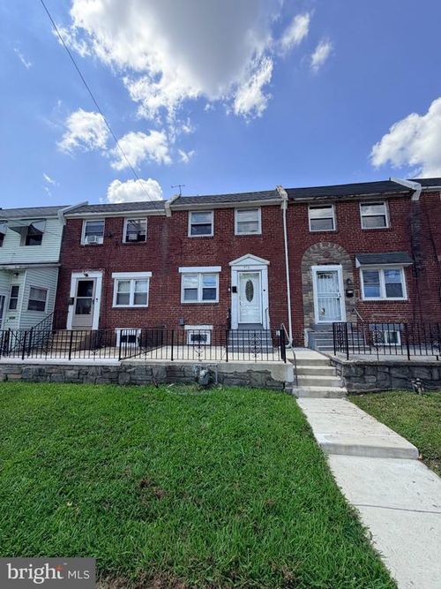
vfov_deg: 102.1
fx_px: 238
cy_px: 294
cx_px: 220
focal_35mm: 14
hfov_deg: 85.7
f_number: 2.2
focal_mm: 2.22
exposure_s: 1/830
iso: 32
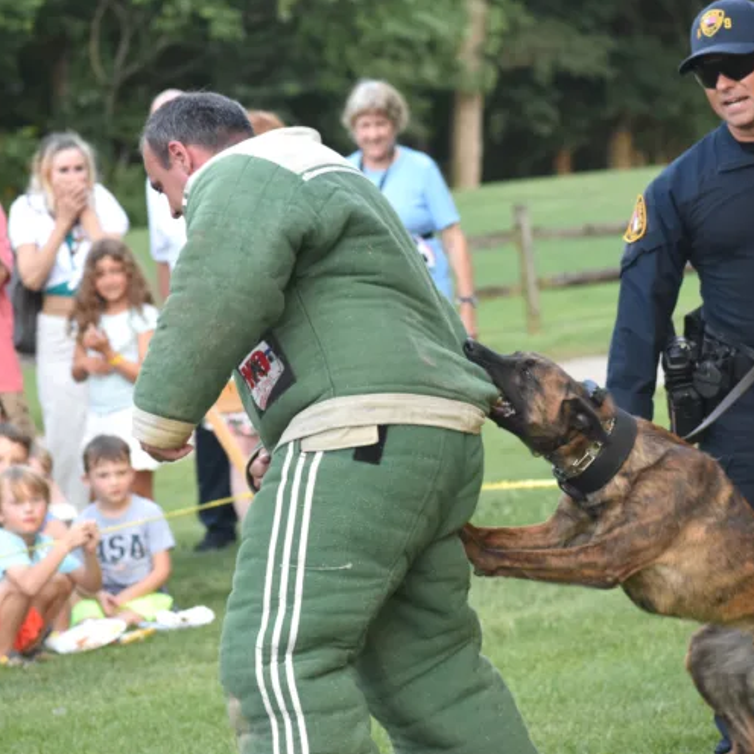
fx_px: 4658
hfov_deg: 9.3
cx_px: 459
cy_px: 379
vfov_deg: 9.3
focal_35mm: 189
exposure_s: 1/250
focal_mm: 98
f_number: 4.8
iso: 900
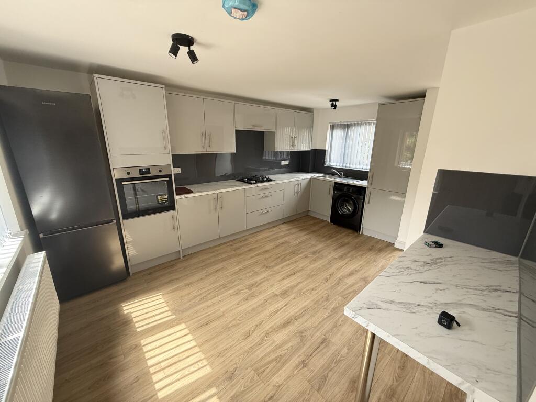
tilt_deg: -15.8
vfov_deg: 85.7
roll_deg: -0.3
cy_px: 201
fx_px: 217
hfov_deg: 102.1
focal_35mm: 14
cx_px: 268
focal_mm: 2.22
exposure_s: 1/99
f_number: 2.2
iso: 125
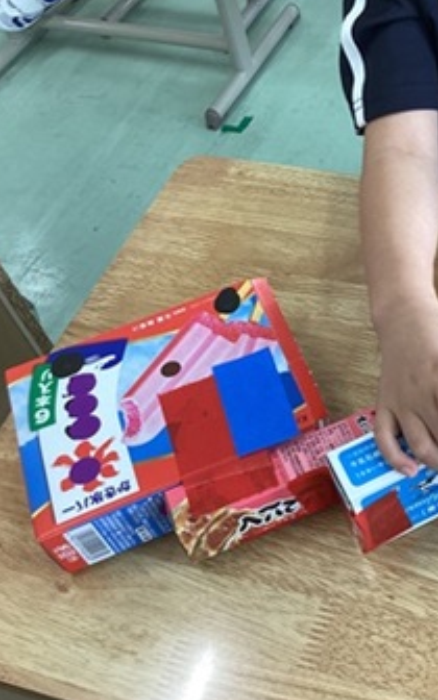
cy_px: 357
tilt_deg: -53.1
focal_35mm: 45
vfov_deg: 44.4
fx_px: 859
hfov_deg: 27.1
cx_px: 430
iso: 64
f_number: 2.4
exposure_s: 1/60
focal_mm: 3.3
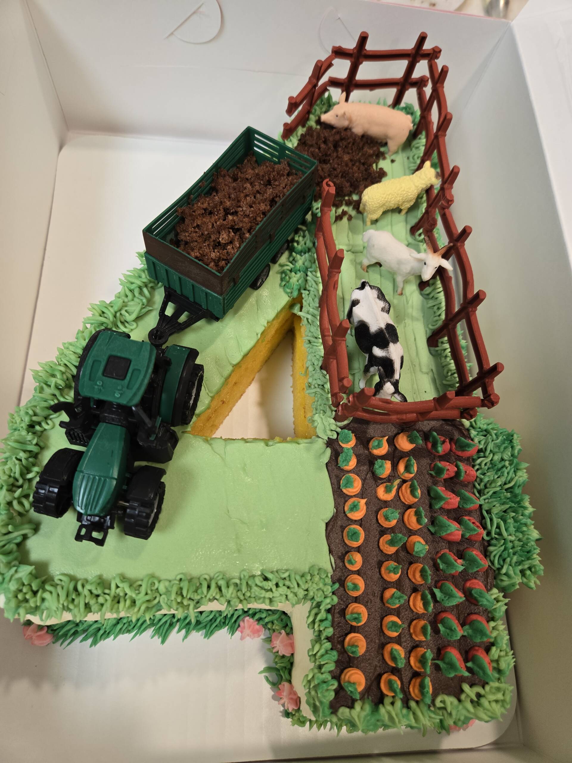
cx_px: 286
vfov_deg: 73.9
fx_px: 507
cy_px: 382
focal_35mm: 23
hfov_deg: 58.9
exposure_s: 1/120
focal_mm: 5.4
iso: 160
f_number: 1.8
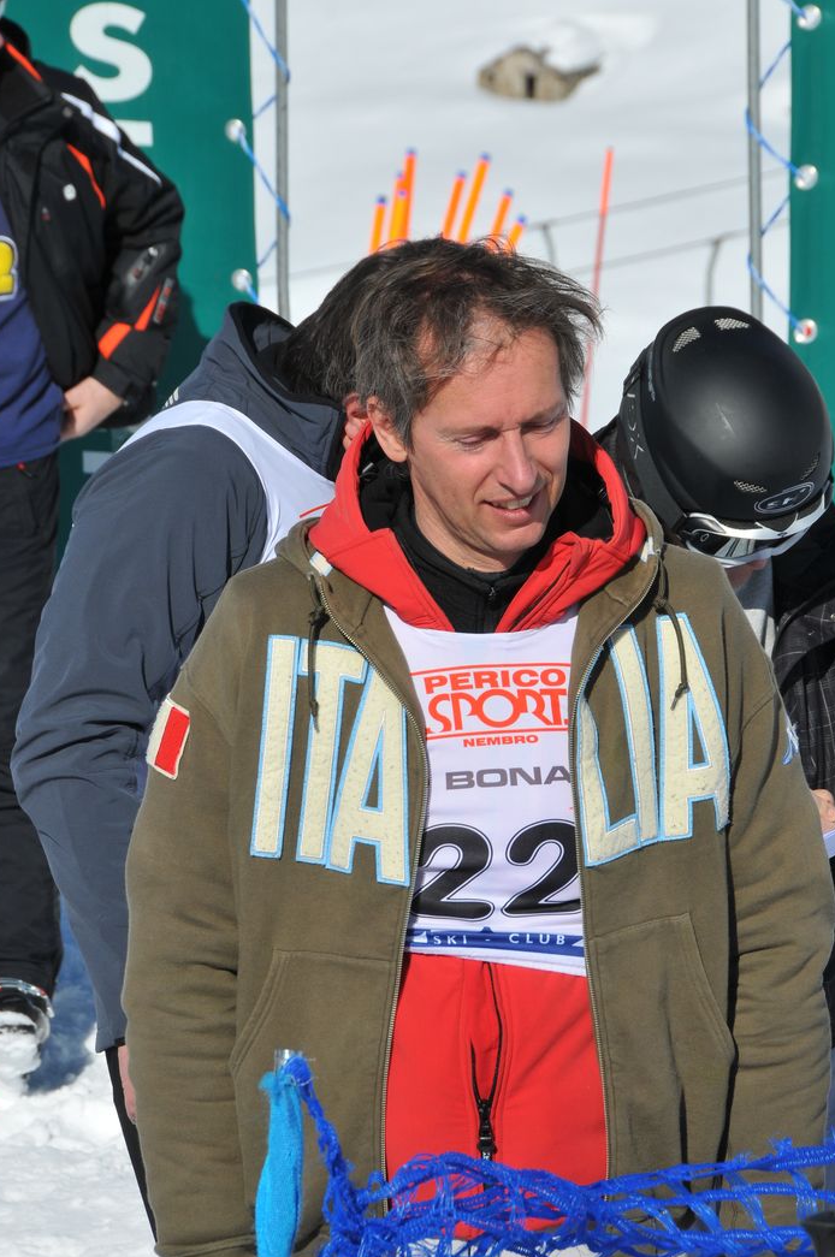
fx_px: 8113
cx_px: 443
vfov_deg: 8.9
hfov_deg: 5.9
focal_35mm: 233
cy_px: 644
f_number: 13
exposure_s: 1/500
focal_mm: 135
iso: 200
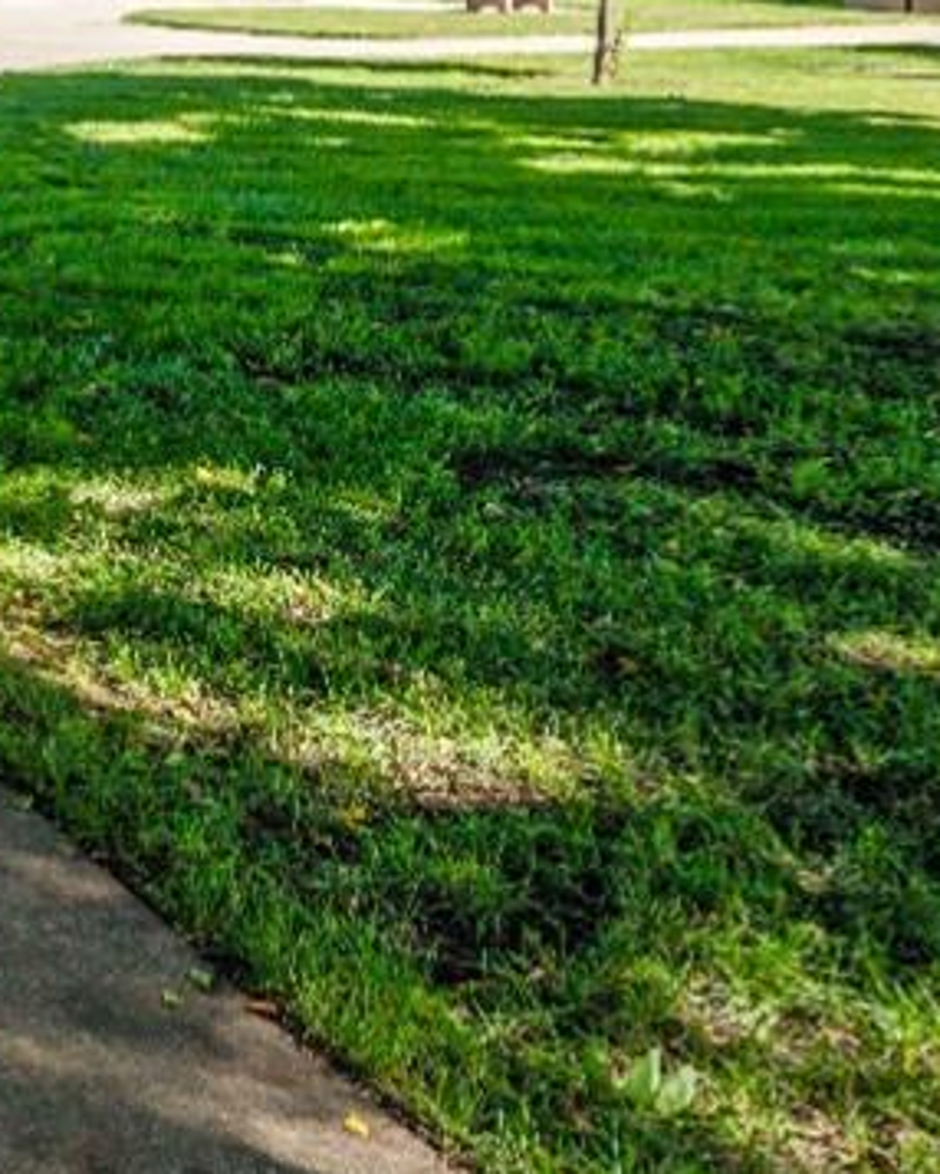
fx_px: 2328
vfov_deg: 26.4
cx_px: -950
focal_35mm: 67
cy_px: -66
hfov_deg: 16.9
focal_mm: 17
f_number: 8
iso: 100
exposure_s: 1/80
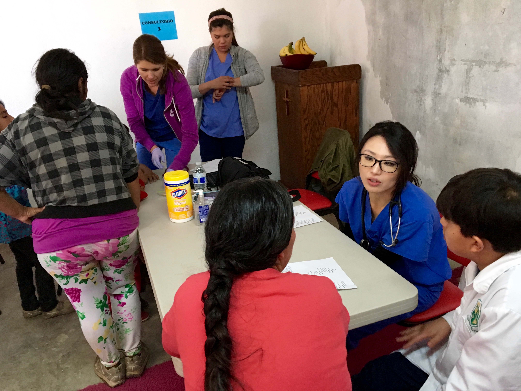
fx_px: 436
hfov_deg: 61.7
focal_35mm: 29
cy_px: 196
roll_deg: +4.3
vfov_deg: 48.2
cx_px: 260
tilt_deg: -18.4
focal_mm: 4.15
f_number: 2.2
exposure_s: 1/30
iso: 200
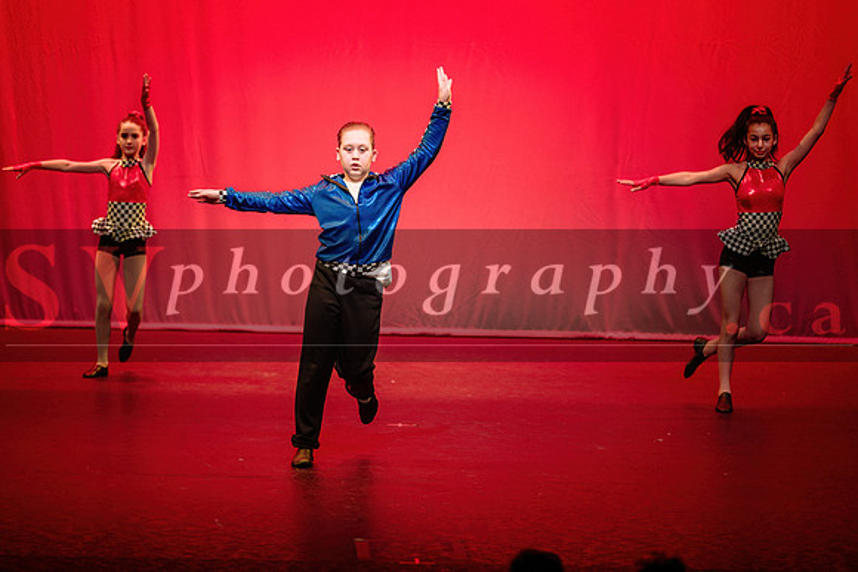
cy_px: 289
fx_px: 3656
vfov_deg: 9.0
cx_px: 436
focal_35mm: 153
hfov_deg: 13.4
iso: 1250
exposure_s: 1/320
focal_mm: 150
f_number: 2.8
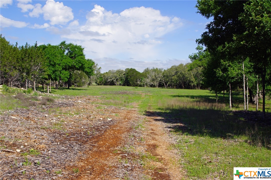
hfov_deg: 53.2
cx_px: 136
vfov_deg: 36.8
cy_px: 90
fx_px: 271
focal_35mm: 36
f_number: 13
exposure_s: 1/125
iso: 100
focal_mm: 24
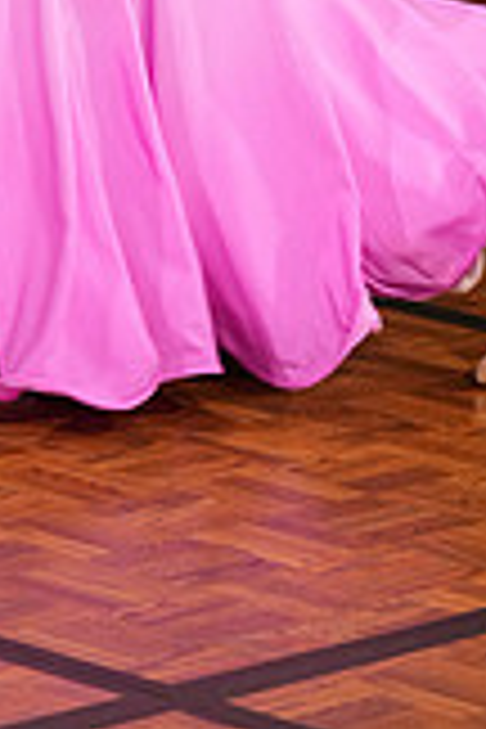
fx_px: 6237
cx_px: 97
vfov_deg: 6.5
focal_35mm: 308
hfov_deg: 4.5
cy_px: -572
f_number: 4.5
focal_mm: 86
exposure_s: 1/200
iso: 1250
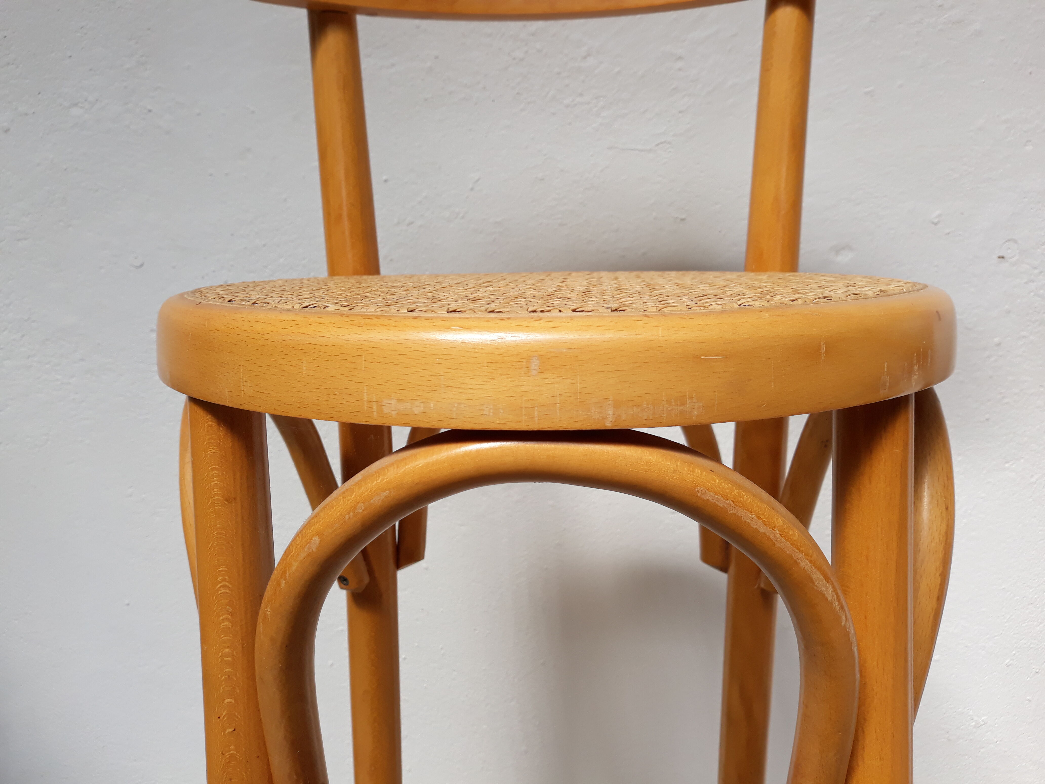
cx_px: 522
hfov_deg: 65.3
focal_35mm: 27
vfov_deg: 51.4
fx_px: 815
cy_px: 392
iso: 40
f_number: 1.7
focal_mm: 3.71
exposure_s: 1/541
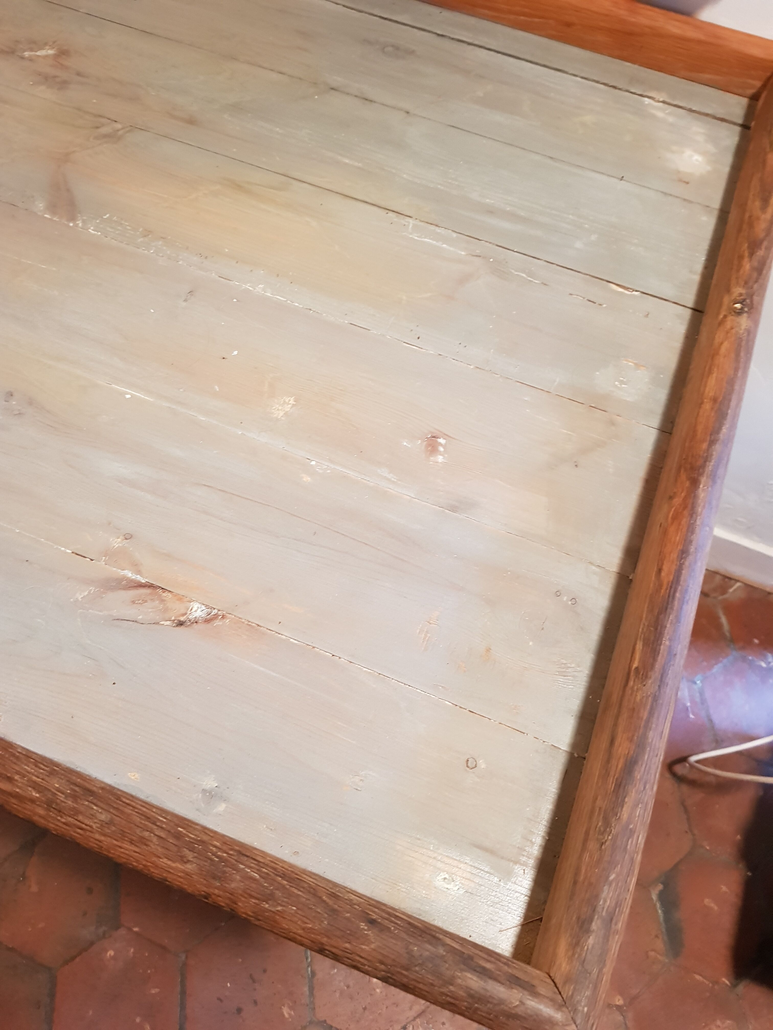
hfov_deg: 53.1
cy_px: 515
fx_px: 774
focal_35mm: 26
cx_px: 386
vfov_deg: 67.3
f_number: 1.7
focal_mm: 4.3
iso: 200
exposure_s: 1/14
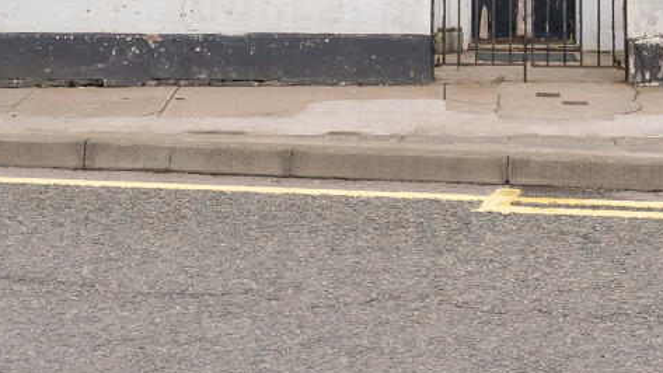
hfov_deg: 18.1
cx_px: 442
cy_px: -293
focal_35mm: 118
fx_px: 2074
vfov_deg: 9.8
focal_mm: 35
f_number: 4.5
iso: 200
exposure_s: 1/500
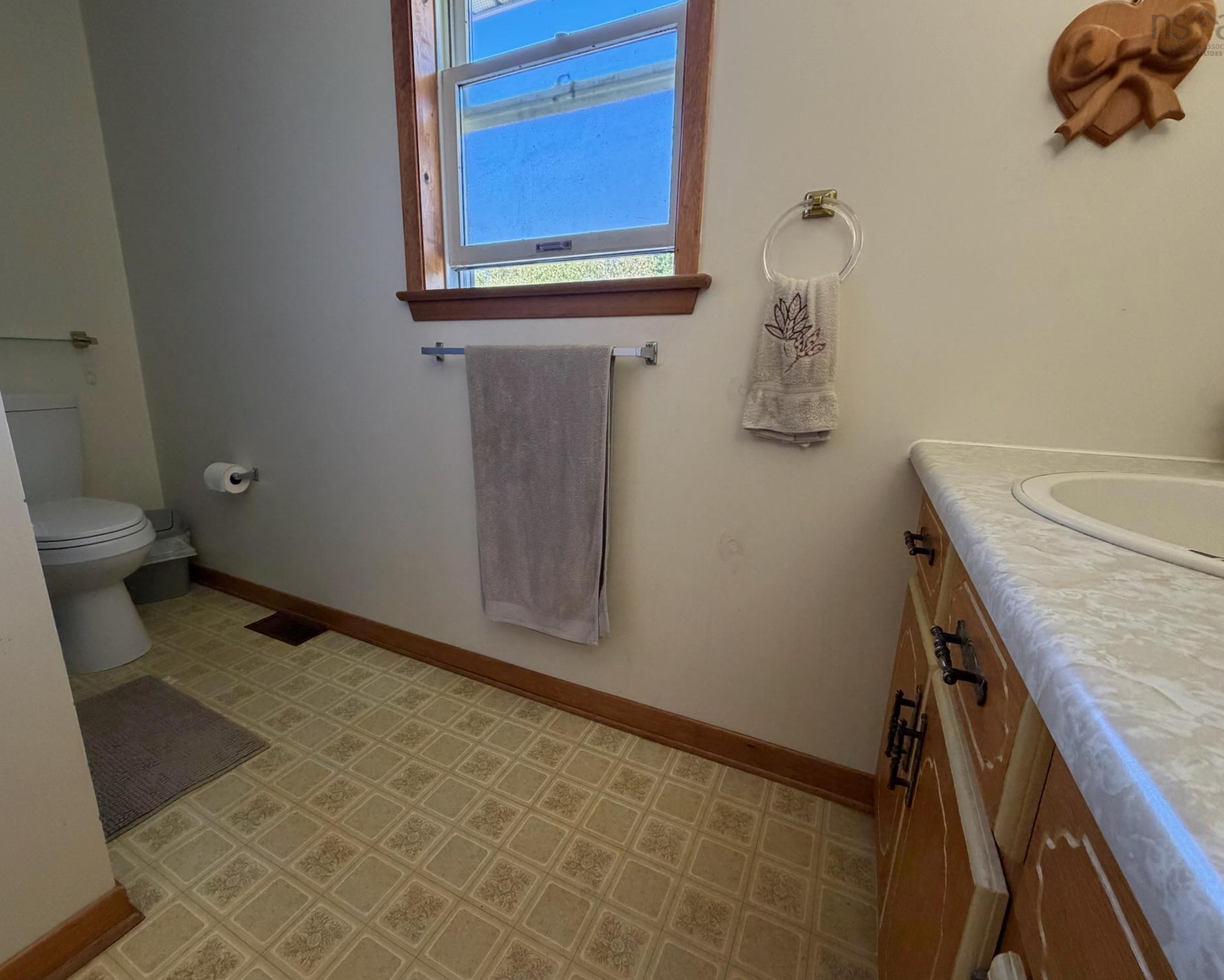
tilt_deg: -12.8
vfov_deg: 84.0
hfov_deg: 96.8
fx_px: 543
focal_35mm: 15
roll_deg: -0.3
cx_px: 592
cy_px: 496
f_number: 2.2
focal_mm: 2.22
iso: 320
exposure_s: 1/71
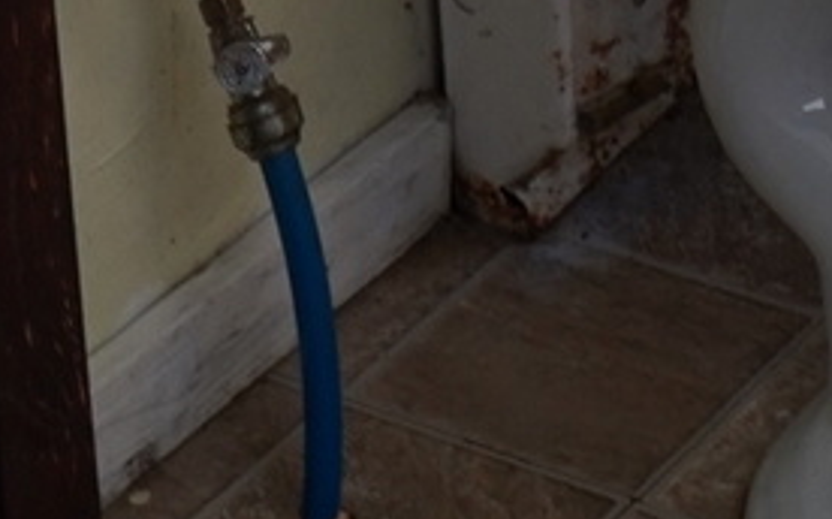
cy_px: -1916
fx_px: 5596
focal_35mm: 247
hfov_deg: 8.5
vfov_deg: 4.6
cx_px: 368
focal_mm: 29
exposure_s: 1/160
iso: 500
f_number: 4
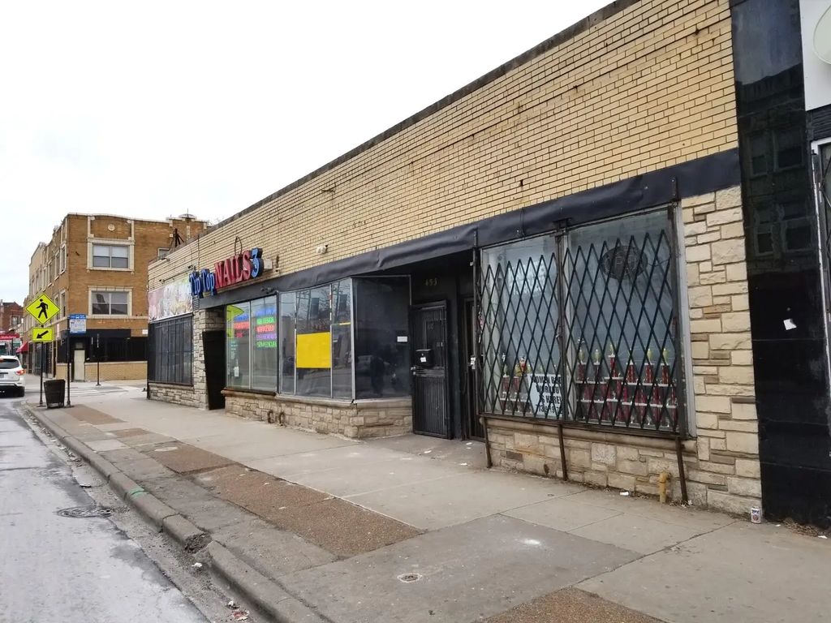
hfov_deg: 67.3
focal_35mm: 26
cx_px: 416
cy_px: 312
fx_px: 624
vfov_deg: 53.1
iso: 50
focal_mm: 4.25
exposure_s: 1/1048
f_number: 1.7
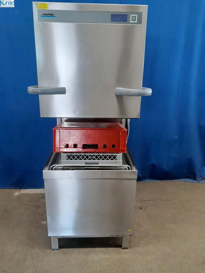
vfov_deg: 67.3
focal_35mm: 26
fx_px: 205
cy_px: 136
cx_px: 102
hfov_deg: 53.1
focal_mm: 4
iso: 320
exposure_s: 1/33
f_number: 1.8
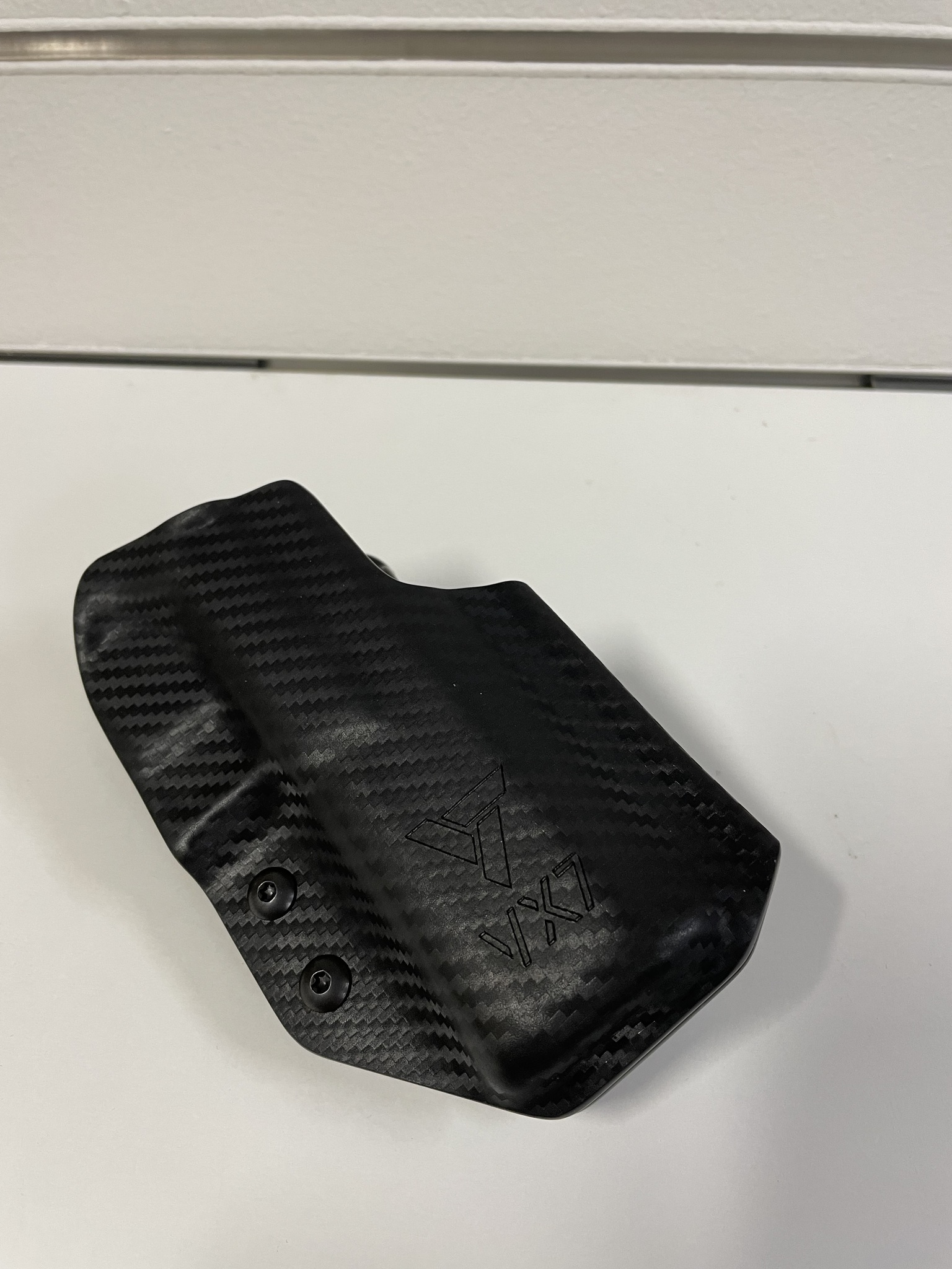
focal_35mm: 26
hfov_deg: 53.1
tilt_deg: -47.4
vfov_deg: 67.3
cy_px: 634
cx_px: 476
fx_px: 953
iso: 64
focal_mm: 4.2
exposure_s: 1/50
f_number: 1.6
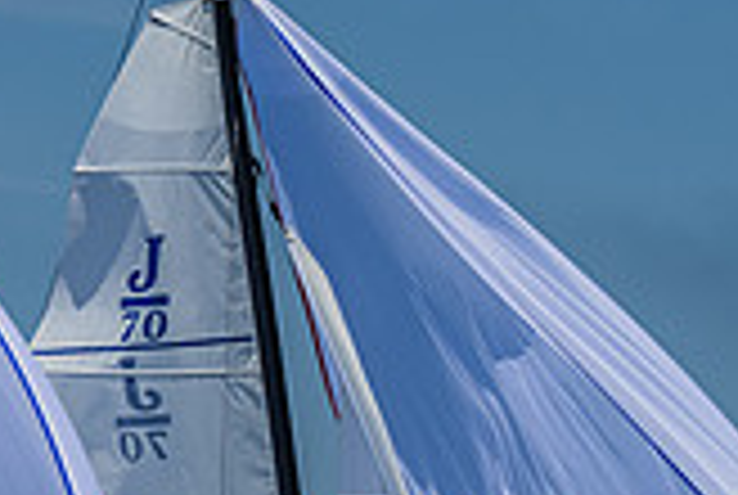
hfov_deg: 4.1
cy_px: 938
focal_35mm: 499
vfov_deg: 2.8
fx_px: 10248
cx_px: 27
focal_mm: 110
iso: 400
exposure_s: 1/2500
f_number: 6.3
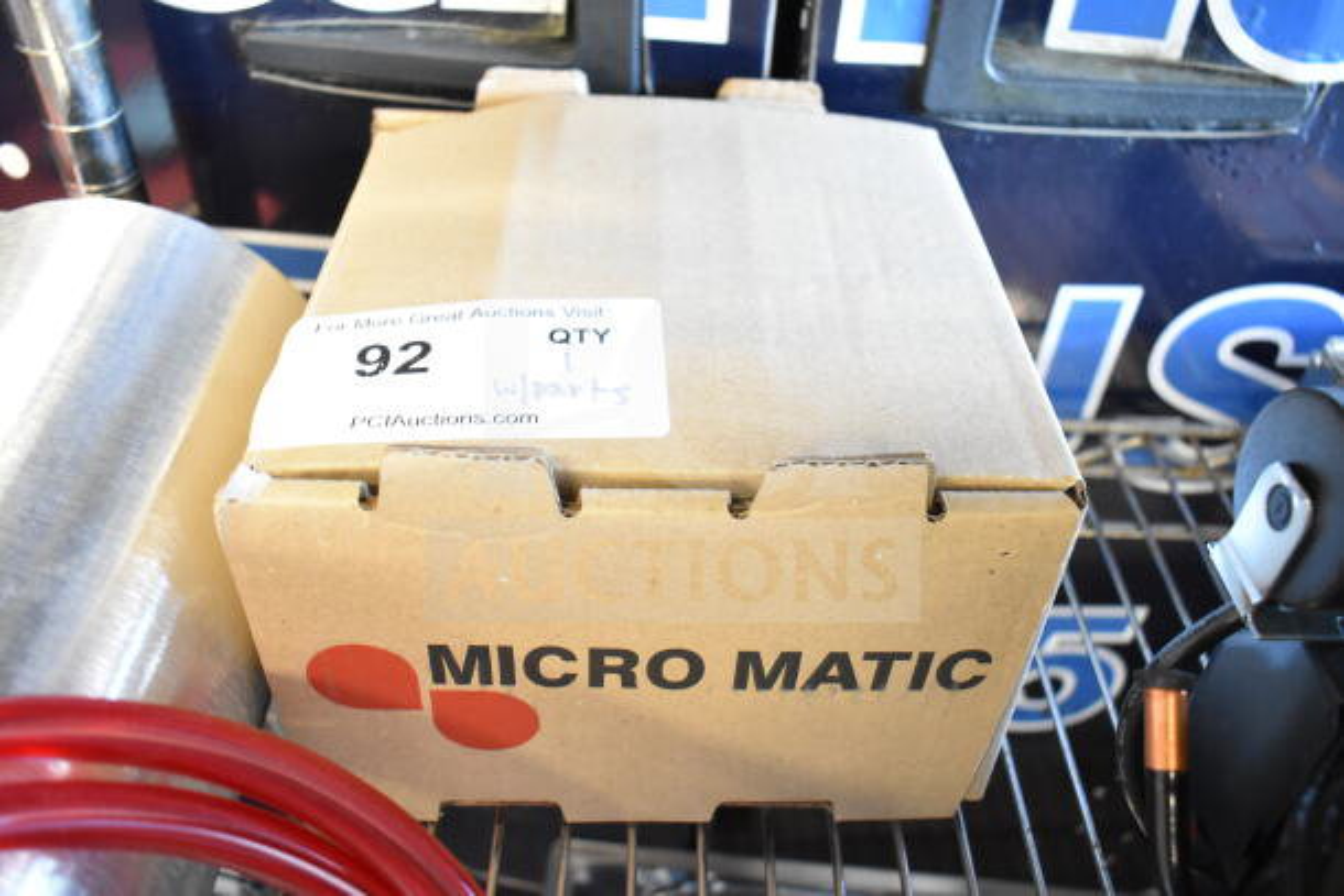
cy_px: 448
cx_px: 672
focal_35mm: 30
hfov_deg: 61.9
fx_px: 1120
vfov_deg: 43.6
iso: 2800
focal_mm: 20
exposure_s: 1/30
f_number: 3.8
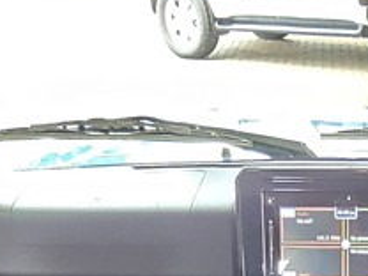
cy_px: 540
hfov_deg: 28.7
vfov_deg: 17.2
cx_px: 352
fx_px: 680
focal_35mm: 64
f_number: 2.2
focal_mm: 2.2
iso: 1600
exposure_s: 1/50
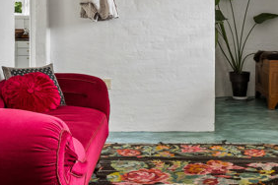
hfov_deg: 28.8
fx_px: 541
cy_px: 22
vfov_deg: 19.1
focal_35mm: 70
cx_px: 153
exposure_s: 1/1.25
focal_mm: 16.5
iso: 200
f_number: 8
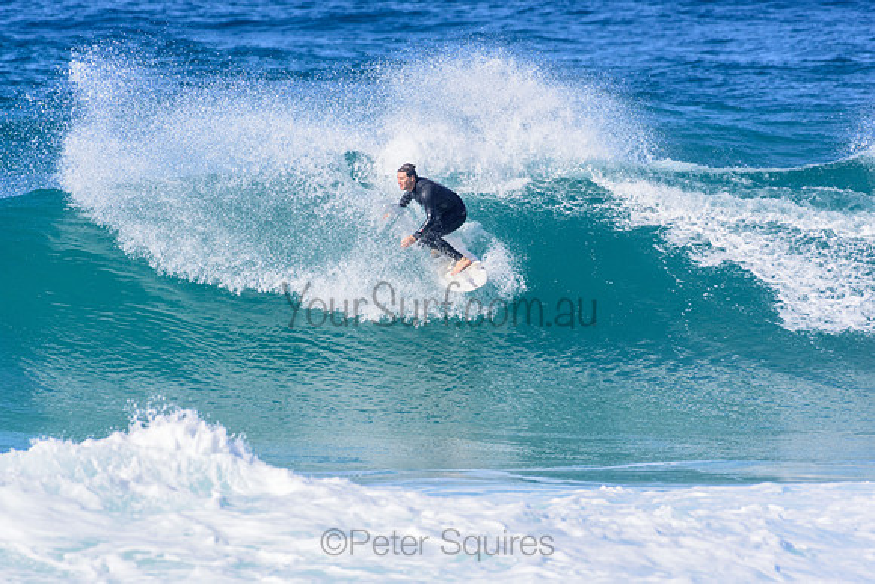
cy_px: 292
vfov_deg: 1.8
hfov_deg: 2.7
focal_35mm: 750
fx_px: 18233
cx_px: 438
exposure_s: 1/2000
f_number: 5.6
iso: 360
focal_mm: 500
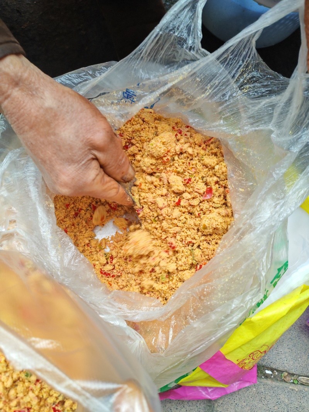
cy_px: 206
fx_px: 321
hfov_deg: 51.3
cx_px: 154
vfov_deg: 65.3
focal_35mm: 27
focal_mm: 5.52
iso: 250
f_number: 1.95
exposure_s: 1/110
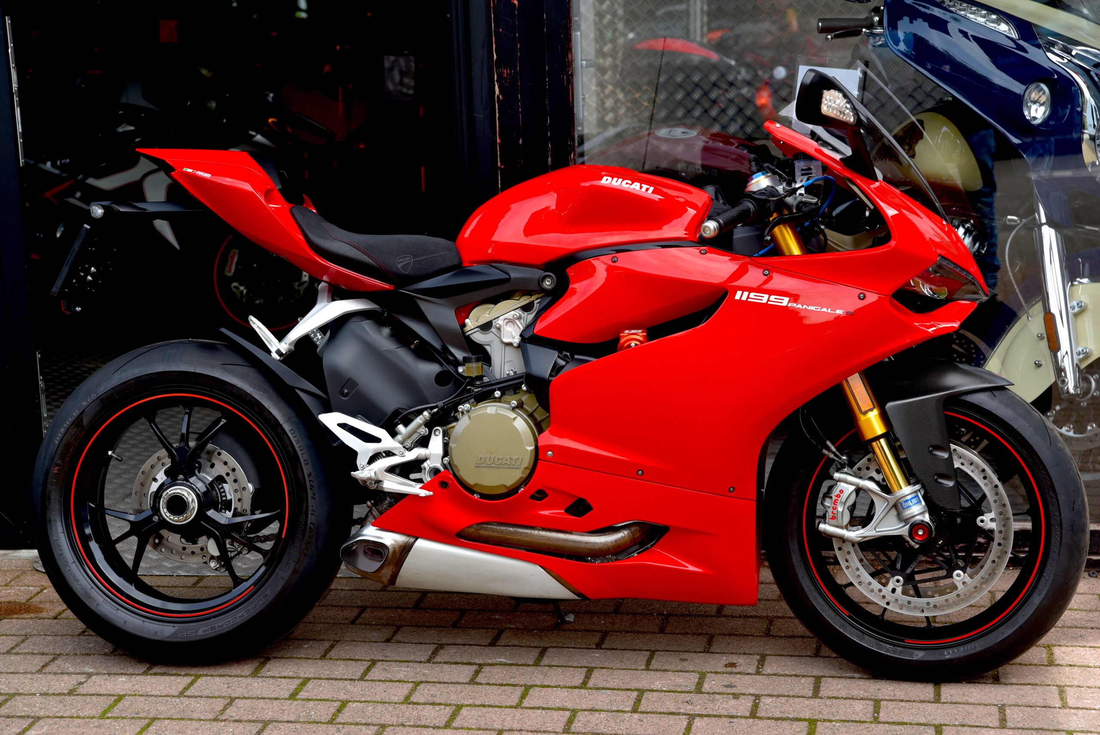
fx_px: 2140
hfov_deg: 28.8
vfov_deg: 19.5
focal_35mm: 70
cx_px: 550
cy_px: 368
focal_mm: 70
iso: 100
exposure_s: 1/125
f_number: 5.6
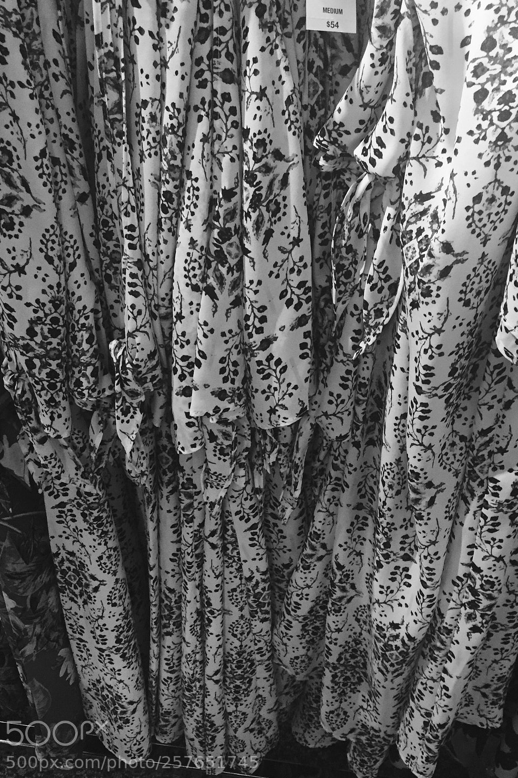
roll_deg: -3.1
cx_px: 301
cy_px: 367
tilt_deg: -42.4
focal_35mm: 34
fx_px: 734
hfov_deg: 38.8
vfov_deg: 55.8
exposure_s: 1/30
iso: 160
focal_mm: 4.15
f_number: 2.2
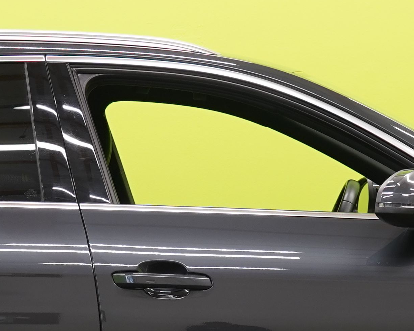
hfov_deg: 8.9
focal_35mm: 216
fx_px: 2647
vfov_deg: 7.1
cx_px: 184
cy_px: 278
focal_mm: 47
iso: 400
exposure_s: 1/25
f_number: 5
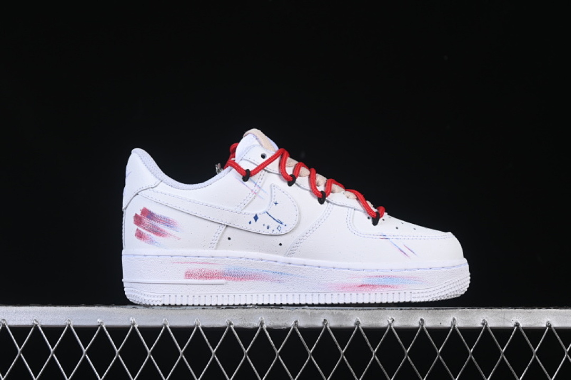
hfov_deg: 27.0
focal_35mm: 75
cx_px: 286
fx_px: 1189
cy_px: 190
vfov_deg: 18.2
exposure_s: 1/100
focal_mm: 50
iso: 160
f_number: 8
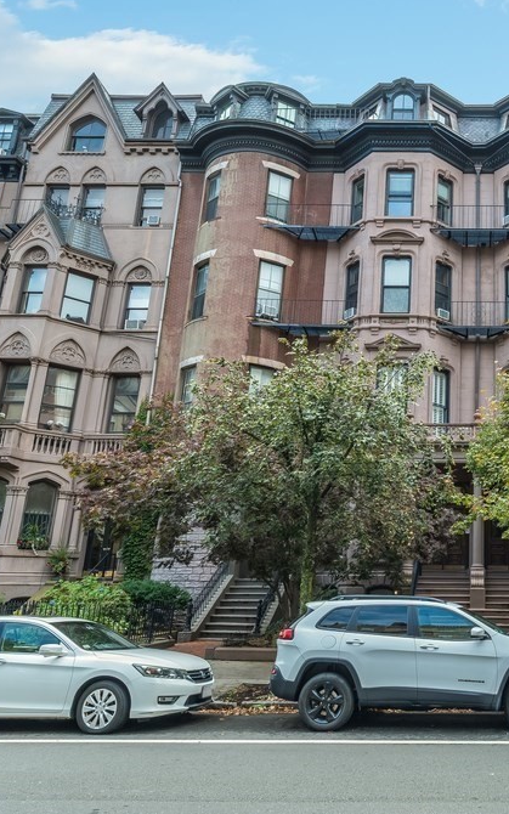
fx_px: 621
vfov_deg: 66.5
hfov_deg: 40.6
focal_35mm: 28
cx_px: 473
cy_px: 410
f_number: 8
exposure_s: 1/50
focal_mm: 18
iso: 100
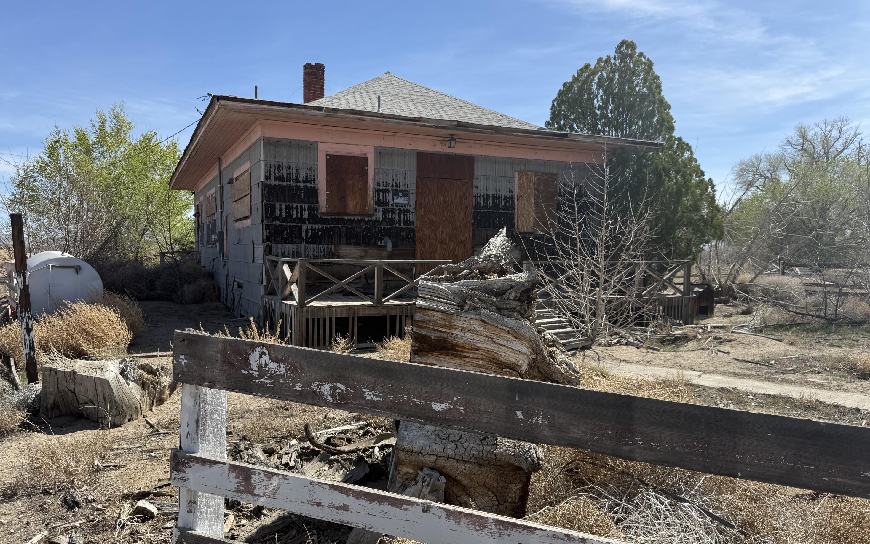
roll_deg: -0.5
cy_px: 281
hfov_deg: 70.4
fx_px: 617
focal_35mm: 26
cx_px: 437
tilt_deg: -2.7
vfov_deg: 47.6
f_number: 1.78
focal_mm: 6.76
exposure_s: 1/3759
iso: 80
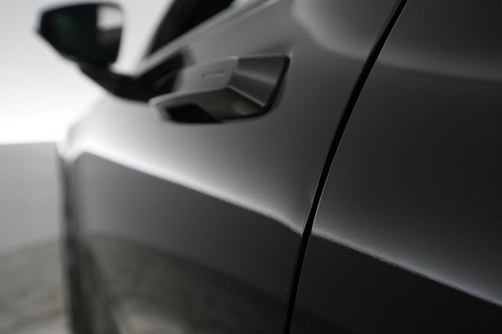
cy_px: 167
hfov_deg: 65.5
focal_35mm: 28
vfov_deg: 46.4
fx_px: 390
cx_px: 251
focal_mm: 28
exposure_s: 1/125
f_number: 4.5
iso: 2000
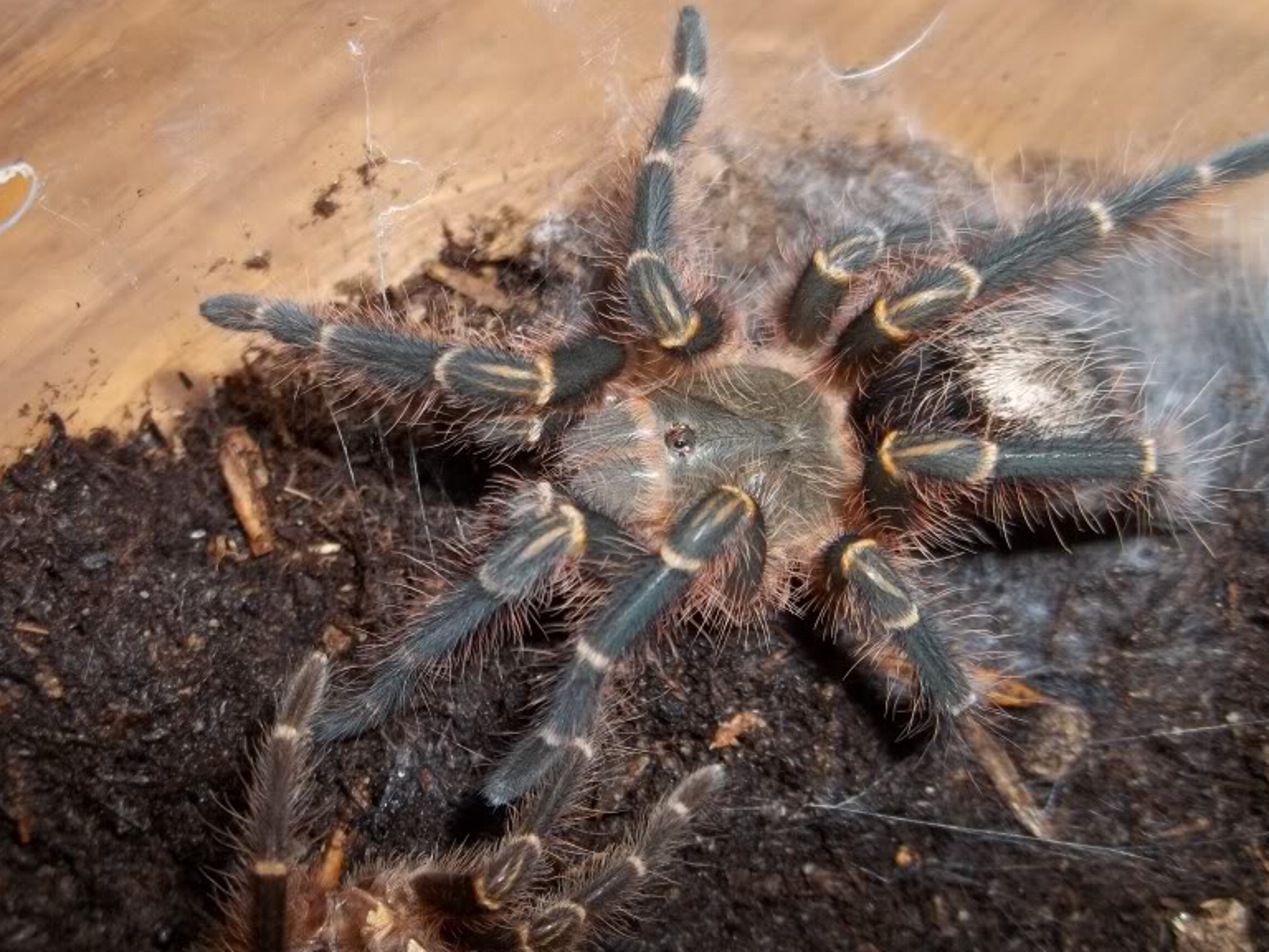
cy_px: 501
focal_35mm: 44
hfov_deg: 42.9
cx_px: 550
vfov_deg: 32.9
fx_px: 1613
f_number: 3.3
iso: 64
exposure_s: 1/30
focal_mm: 5.9
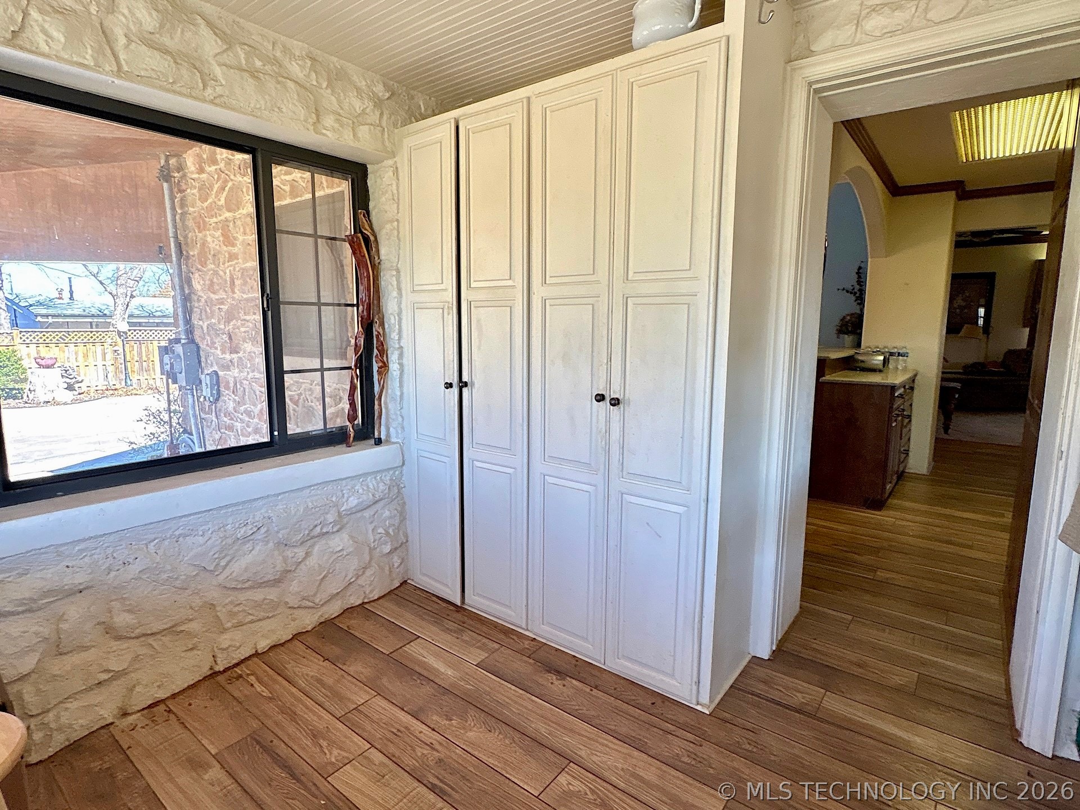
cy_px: 405
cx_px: 540
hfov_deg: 102.1
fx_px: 437
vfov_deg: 85.7
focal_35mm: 14
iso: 100
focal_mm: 2.22
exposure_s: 1/99
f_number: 2.2
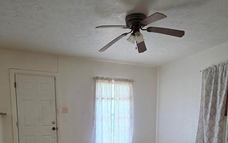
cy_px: 140
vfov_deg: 35.1
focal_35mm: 33
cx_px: 113
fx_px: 205
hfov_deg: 58.1
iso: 250
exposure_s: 1/120
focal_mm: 6.25
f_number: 1.7
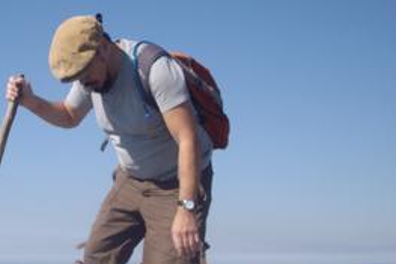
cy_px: 109
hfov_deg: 22.1
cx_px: 87
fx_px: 1000
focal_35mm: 91
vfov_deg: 15.0
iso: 80
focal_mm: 7.6
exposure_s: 1/400
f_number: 6.3
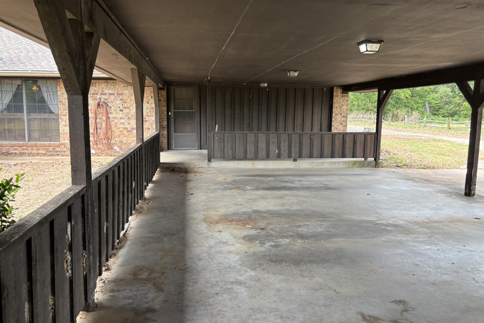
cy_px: 152
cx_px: 240
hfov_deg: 65.5
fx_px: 376
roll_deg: -0.4
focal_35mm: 28
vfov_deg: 46.4
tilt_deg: -5.5
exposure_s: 1/282
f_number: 1.6
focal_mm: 5.96
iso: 50
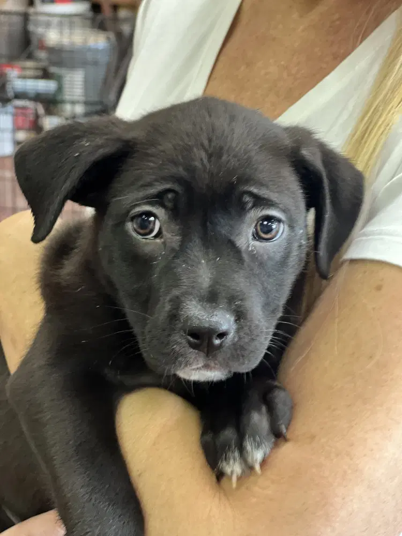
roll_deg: -0.4
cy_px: 268
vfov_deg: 25.3
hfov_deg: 19.1
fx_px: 1192
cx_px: 201
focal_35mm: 77
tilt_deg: -20.7
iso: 400
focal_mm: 9
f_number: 2.8
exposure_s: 1/17
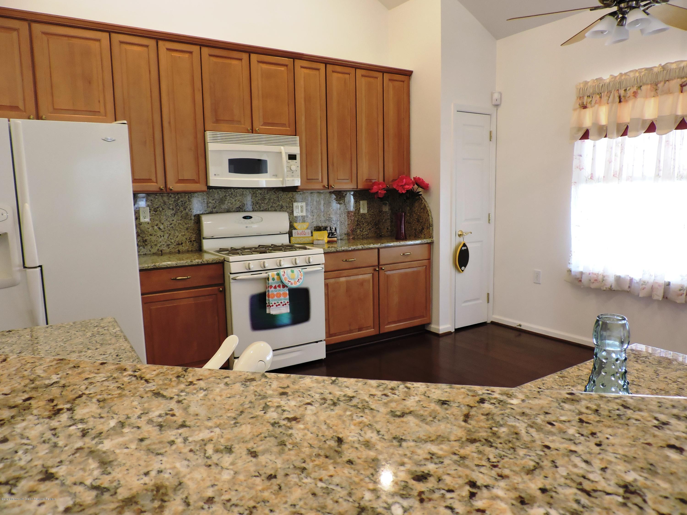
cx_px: 344
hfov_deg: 71.6
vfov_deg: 56.8
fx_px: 476
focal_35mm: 24
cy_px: 258
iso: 250
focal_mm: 4.3
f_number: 3
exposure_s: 1/30
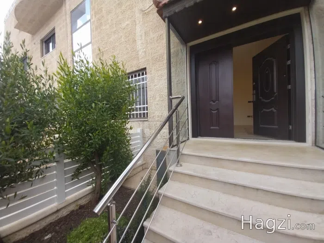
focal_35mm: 13
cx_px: 162
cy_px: 122
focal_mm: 1.3
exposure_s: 1/387
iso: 64
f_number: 2.2
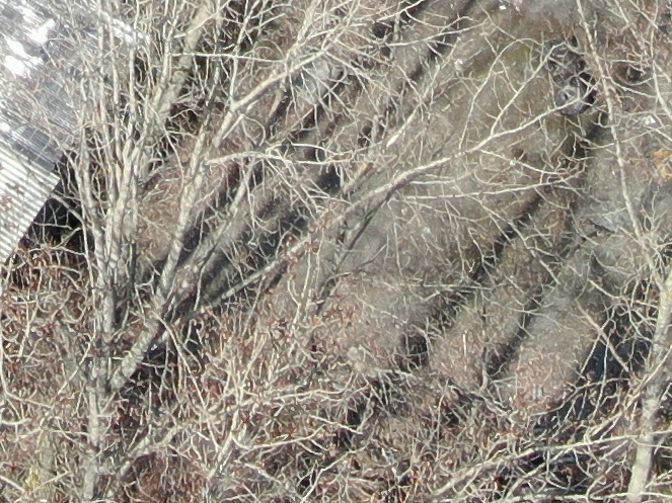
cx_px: -218
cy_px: -755
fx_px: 3630
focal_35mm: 187
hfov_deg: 10.3
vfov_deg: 7.4
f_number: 3.1
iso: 100
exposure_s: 1/200
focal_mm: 5.33
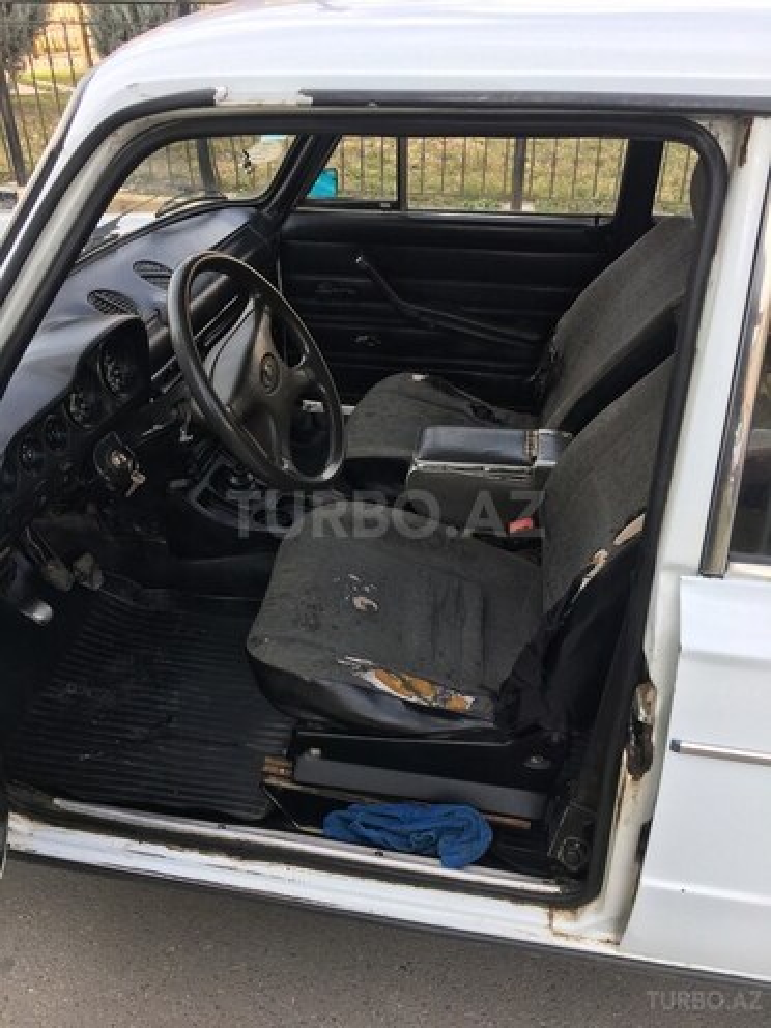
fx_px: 861
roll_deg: +0.9
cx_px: 386
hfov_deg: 48.2
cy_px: 514
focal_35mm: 29
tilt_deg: -34.9
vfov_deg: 61.7
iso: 25
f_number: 2.2
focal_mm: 4.15
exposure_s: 1/270
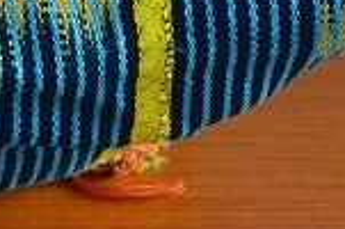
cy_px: -310
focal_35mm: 411
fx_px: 3930
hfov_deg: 4.9
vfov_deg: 3.3
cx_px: -482
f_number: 8
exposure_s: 1/60
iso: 400
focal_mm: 42
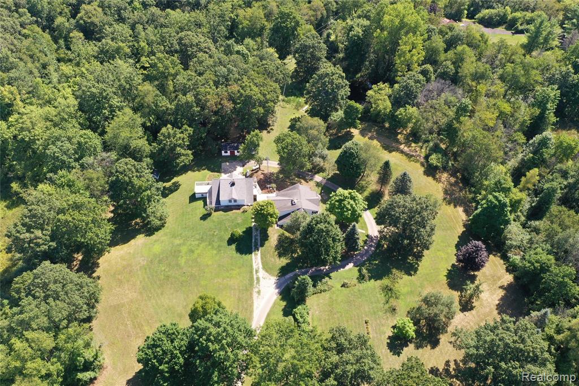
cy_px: 193
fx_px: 450
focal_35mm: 28
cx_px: 290
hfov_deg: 65.5
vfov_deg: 46.4
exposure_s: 1/200
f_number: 4.5
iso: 100
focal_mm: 10.26
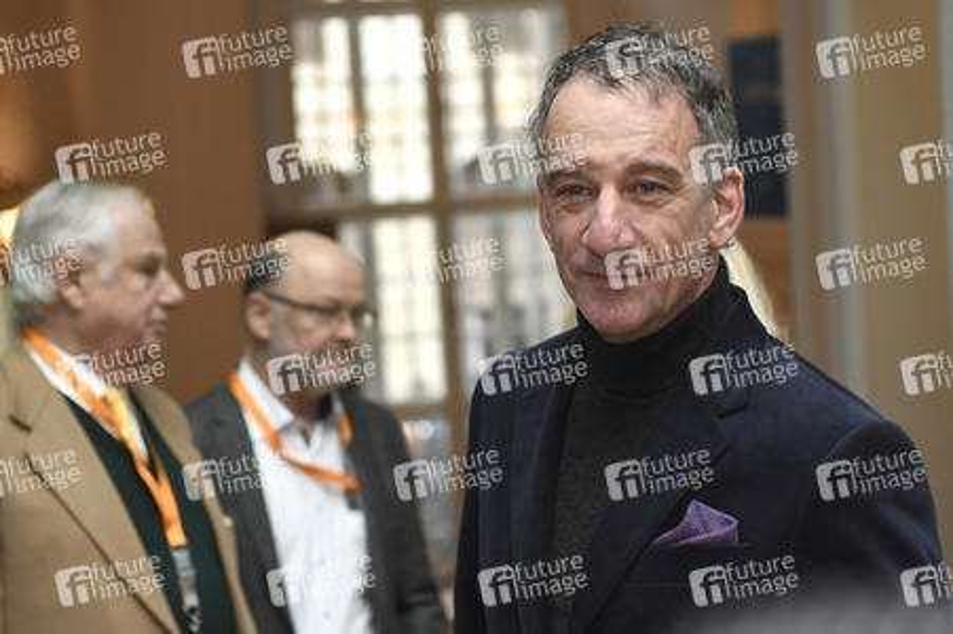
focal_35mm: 70
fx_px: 1852
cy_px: 317
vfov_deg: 19.4
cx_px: 476
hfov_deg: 28.9
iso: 1000
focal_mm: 70
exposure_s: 1/500
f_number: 4
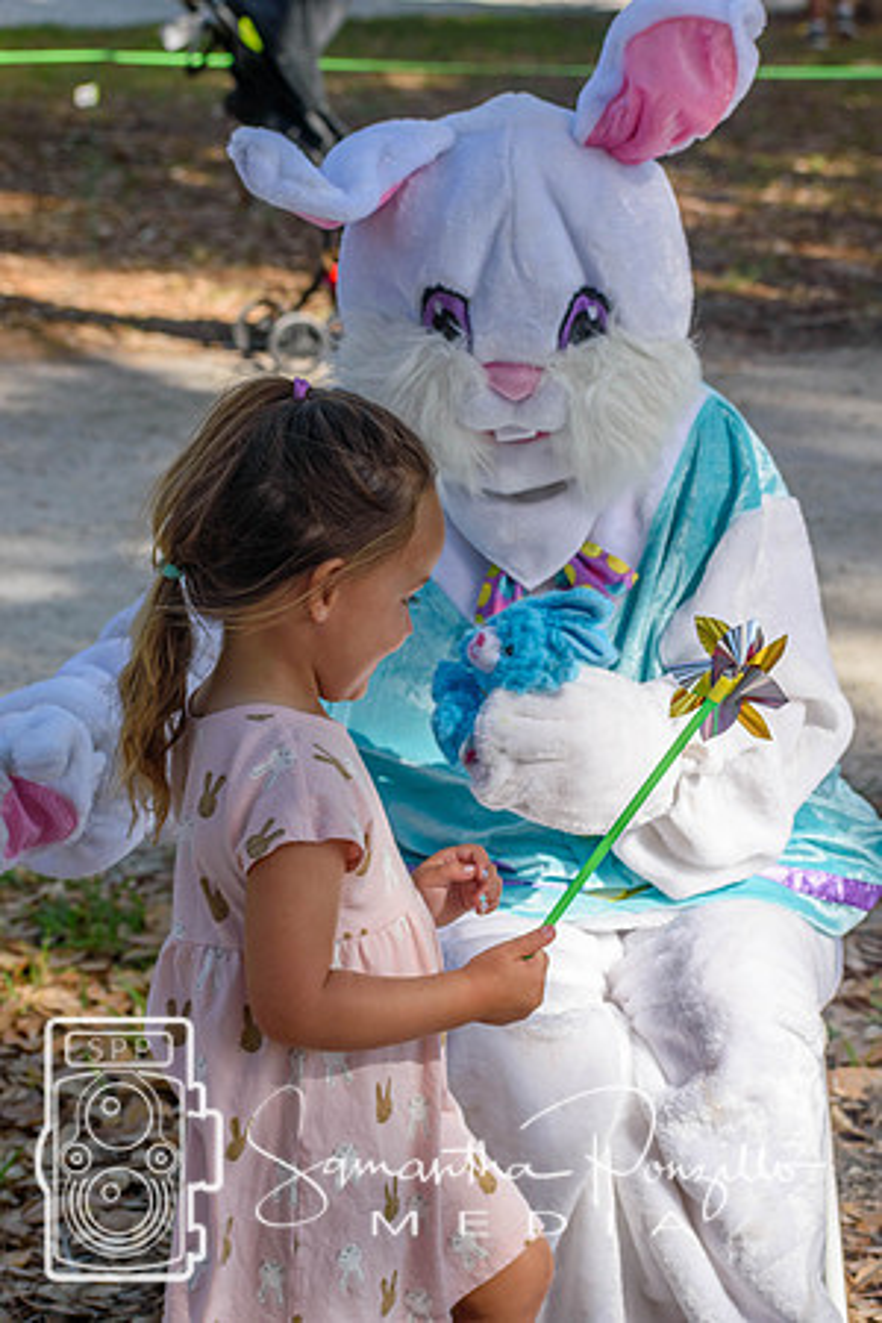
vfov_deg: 19.5
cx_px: 441
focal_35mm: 105
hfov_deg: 13.0
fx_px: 3858
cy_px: 662
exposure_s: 1/640
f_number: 6.3
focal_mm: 70
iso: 200
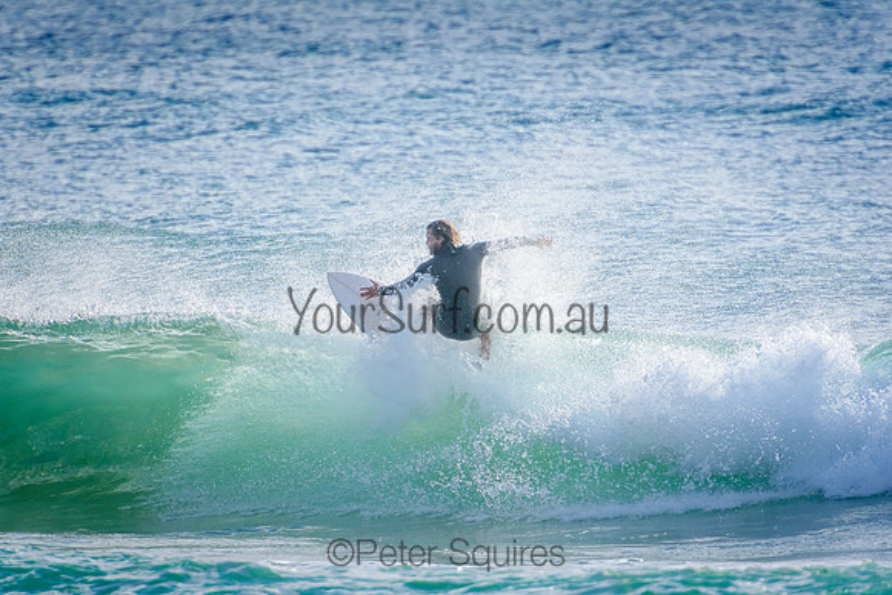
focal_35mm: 600
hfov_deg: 3.4
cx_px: 446
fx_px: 14869
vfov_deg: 2.3
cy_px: 298
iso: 400
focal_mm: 400
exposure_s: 1/2000
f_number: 5.6
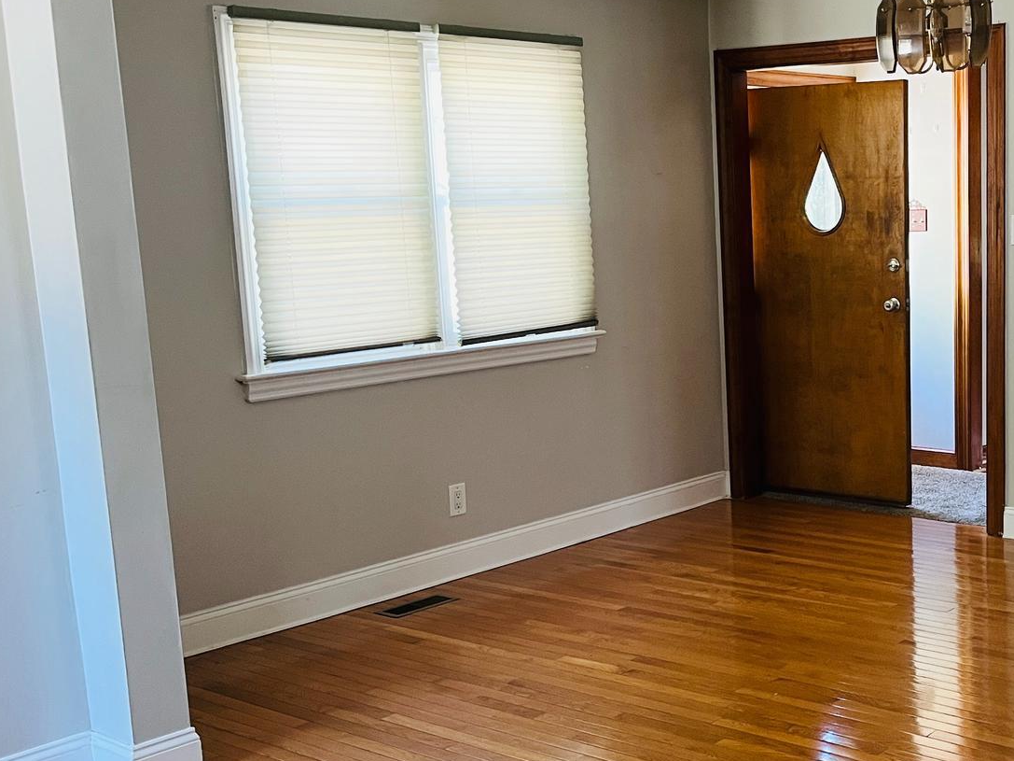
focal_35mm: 49
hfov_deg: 37.2
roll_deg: +2.1
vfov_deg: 29.6
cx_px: 845
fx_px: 1435
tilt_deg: -11.3
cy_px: 436
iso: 160
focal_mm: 5.1
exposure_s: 1/60
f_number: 1.6
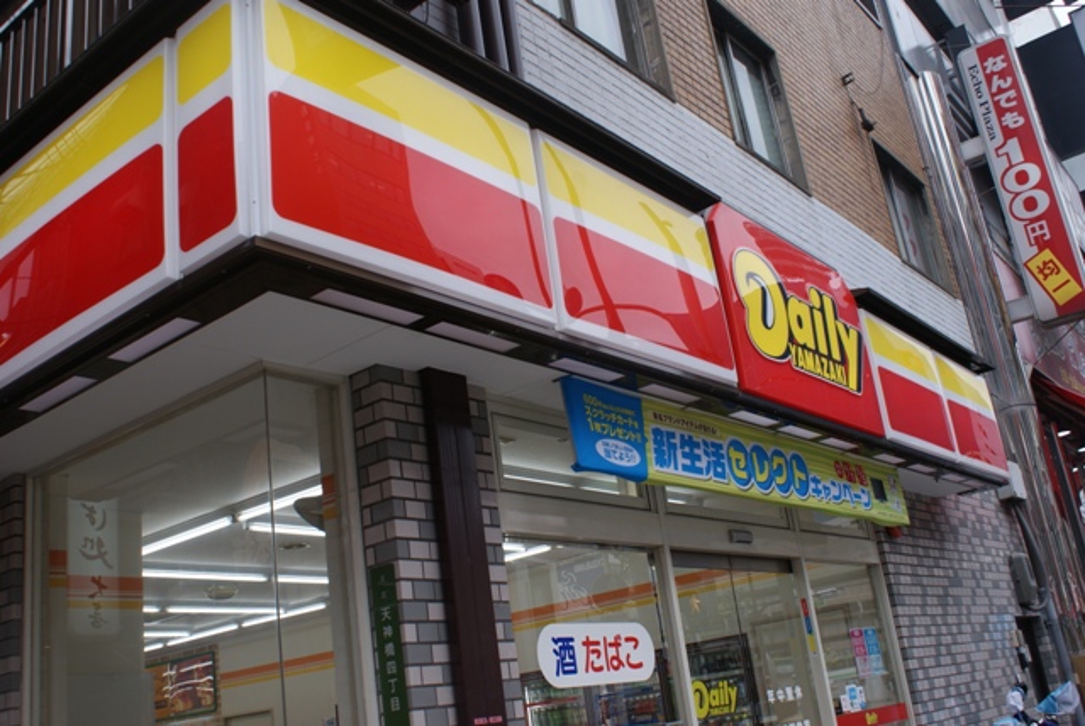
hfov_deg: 57.2
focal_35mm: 33
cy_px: 363
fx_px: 995
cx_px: 542
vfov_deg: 40.0
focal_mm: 22
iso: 100
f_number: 6.3
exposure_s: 1/60
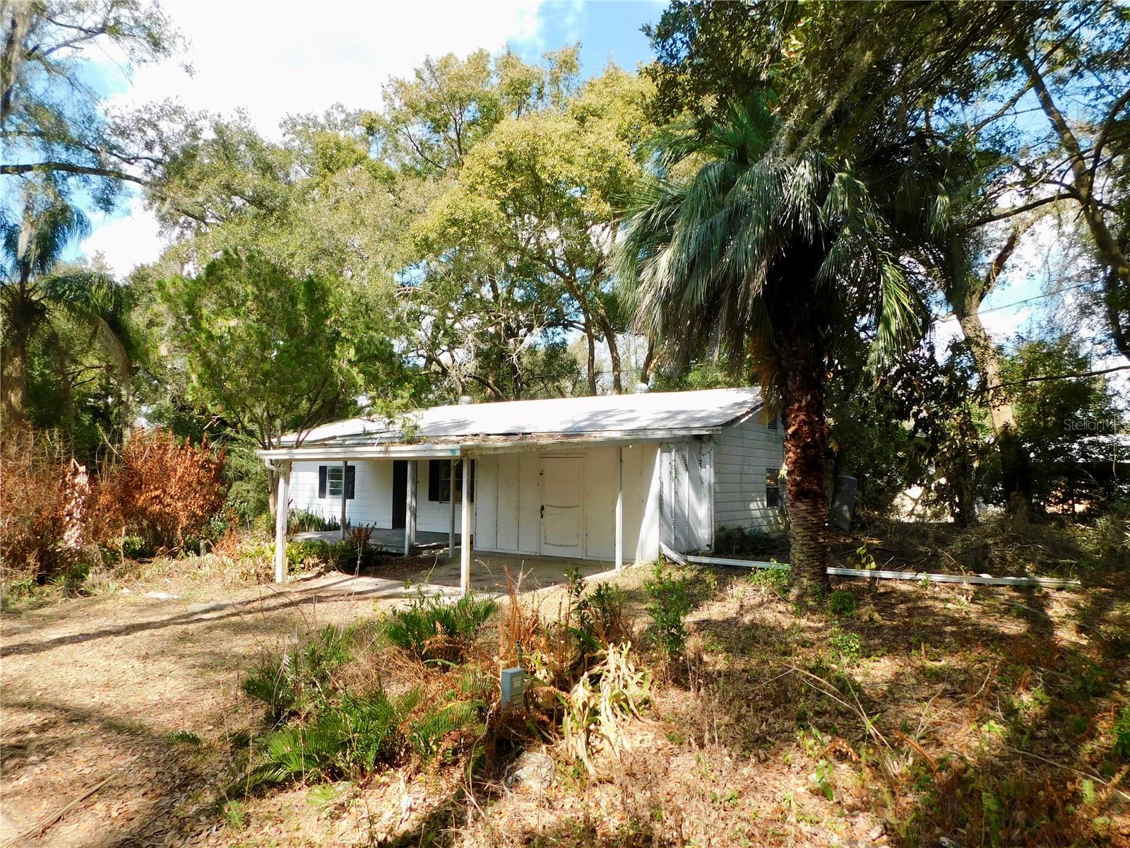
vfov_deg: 58.9
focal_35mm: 23
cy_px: 424
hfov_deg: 73.9
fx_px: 751
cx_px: 565
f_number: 3
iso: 125
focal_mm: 4
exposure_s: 1/640
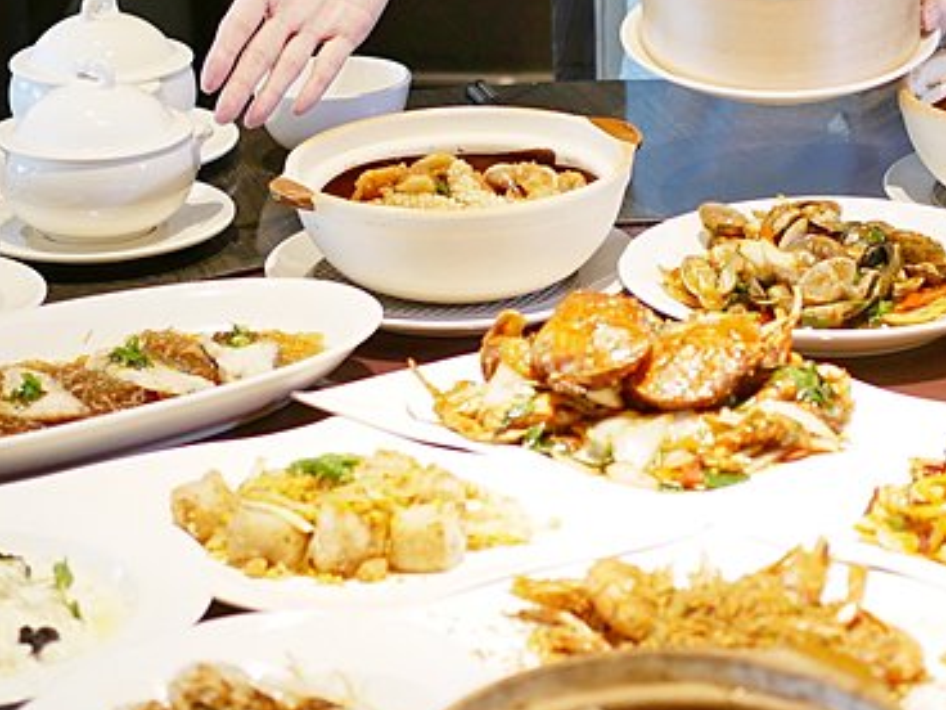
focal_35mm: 136
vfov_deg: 10.8
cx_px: 725
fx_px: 3717
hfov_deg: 14.4
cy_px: -63
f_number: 1.8
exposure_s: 1/125
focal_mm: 25
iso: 200
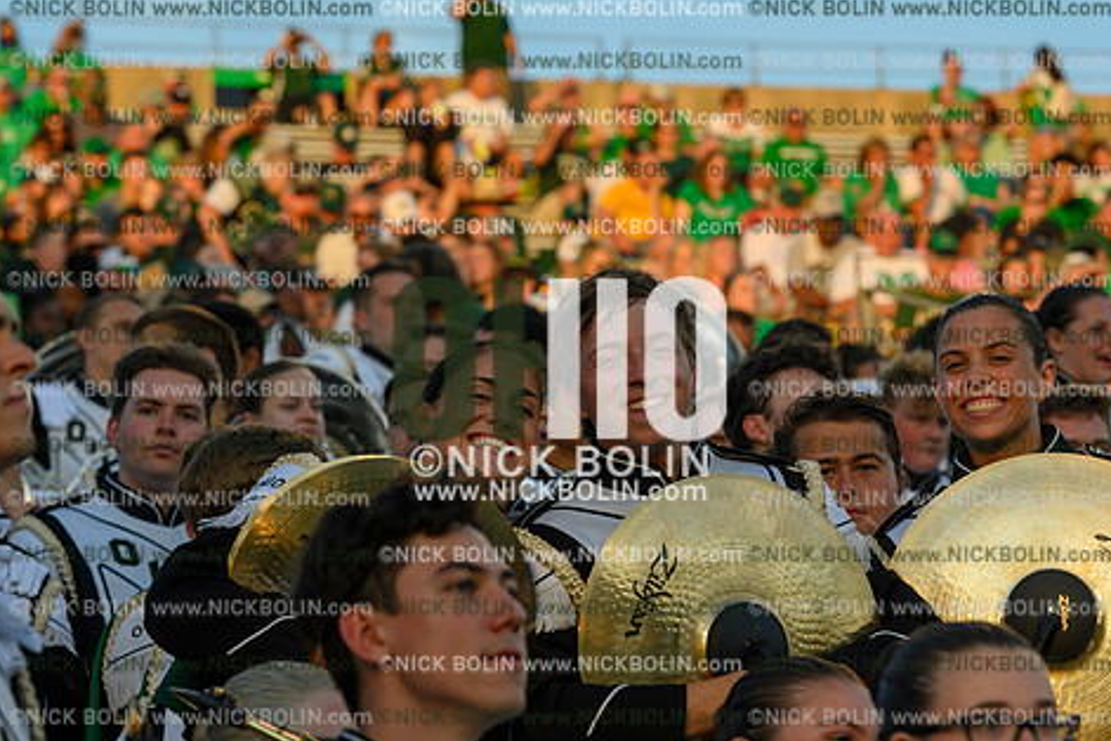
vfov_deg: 7.0
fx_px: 6079
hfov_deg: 10.4
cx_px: 559
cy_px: 391
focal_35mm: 197
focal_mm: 160
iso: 160
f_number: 8
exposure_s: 1/125
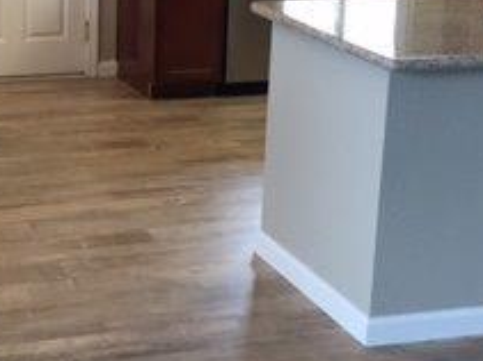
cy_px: 80
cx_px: 39
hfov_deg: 21.7
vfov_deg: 16.7
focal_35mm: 88
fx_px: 1227
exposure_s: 1/30
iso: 64
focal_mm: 4.15
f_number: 2.2
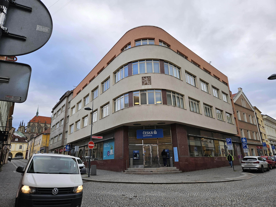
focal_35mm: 23
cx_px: 138
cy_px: 104
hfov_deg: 73.9
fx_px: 183
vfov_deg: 58.9
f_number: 1.8
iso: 25
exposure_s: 1/264
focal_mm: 5.4
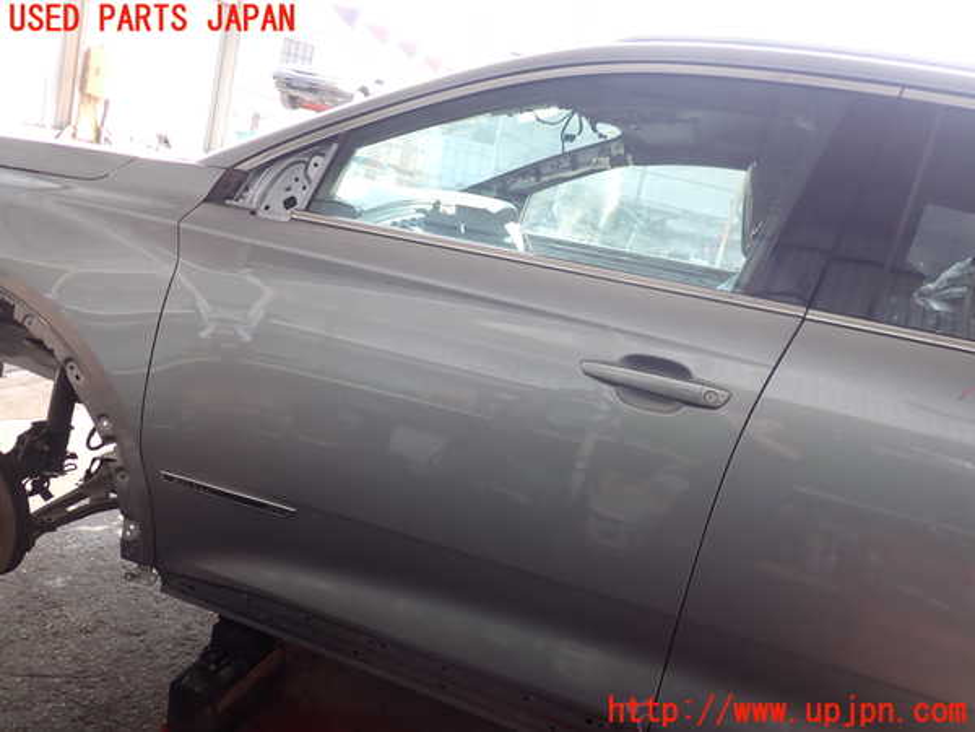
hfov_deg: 60.0
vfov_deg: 46.8
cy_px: 366
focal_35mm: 30
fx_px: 845
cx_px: 488
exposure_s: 1/100
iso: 100
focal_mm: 5.4
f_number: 2.3
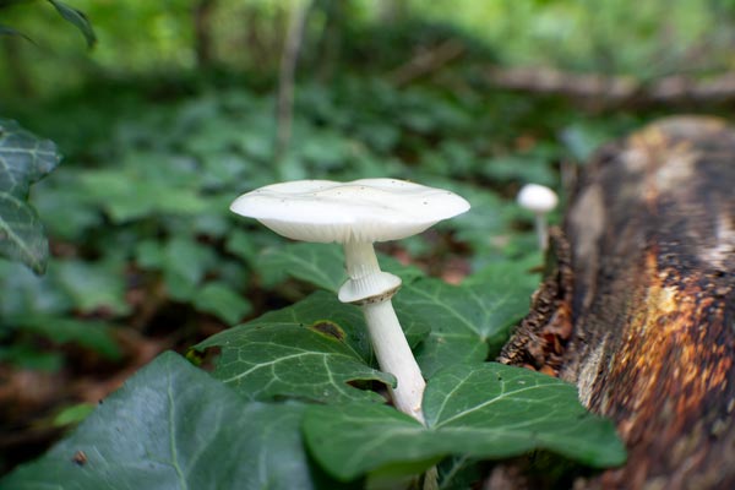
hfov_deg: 54.4
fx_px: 715
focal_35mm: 35
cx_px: 368
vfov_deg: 37.9
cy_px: 245
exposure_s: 1/100
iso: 2500
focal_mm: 35
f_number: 5.6
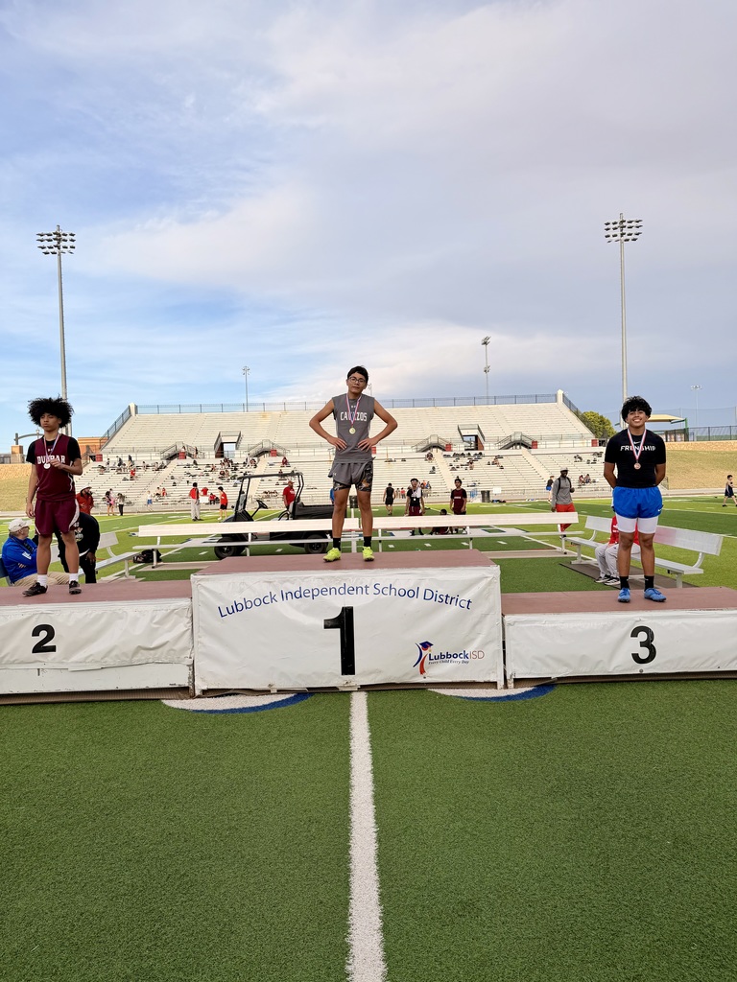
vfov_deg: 71.6
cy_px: 491
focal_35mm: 24
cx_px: 368
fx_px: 681
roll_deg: +1.7
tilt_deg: -1.5
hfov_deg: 56.8
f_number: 1.78
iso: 80
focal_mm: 6.76
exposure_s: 1/3584
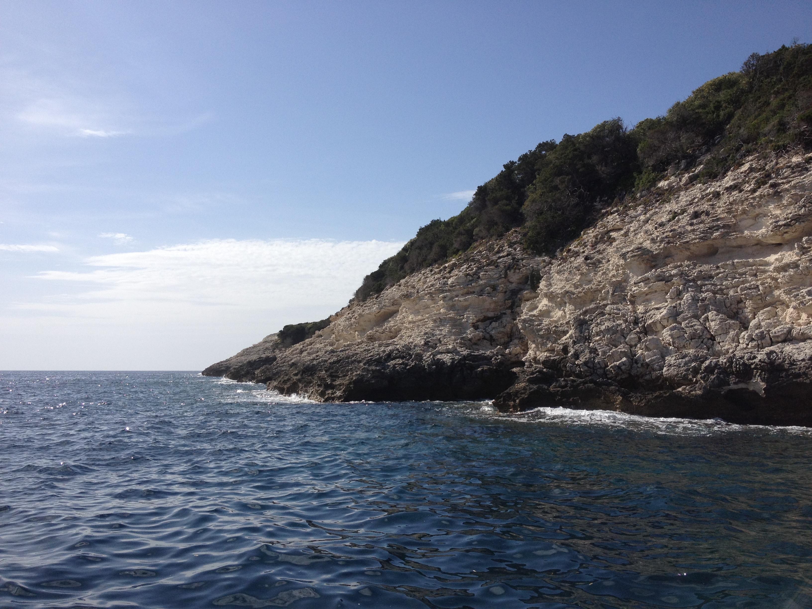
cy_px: 304
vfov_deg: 40.7
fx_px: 821
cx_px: 406
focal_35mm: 35
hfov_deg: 52.6
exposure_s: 1/2762
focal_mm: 4.28
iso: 64
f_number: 2.4
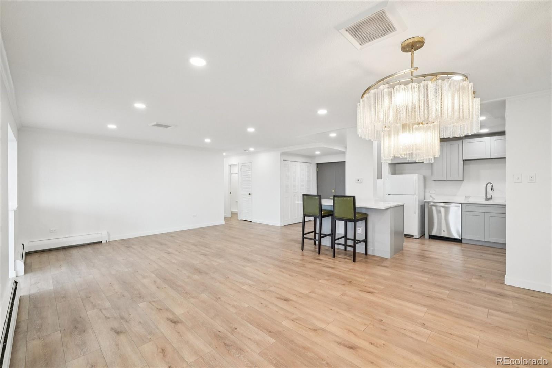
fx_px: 230
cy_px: 184
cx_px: 276
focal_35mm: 15
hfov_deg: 100.4
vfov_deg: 77.3
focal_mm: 10
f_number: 8
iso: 800
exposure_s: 1/30
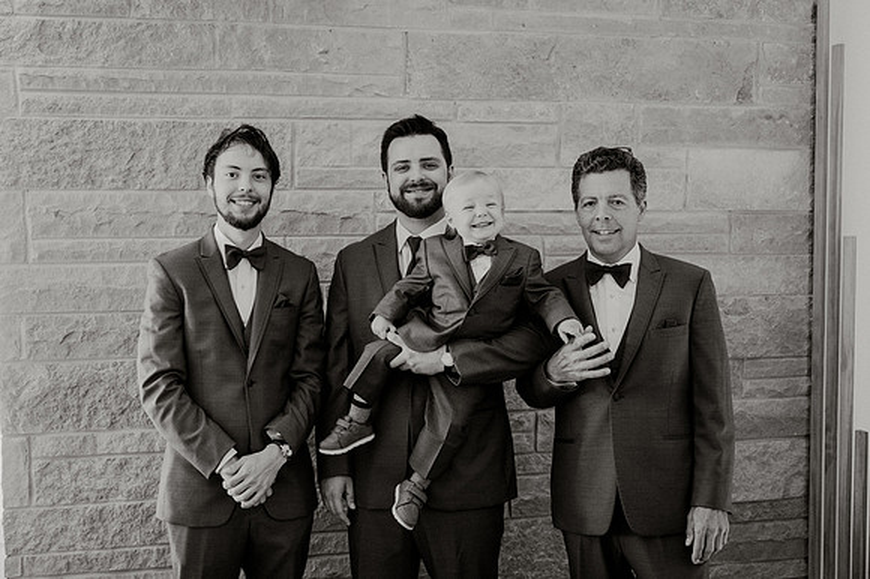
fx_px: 1051
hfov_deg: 45.0
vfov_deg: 30.8
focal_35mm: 44
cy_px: 286
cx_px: 418
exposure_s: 1/125
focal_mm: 40
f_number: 2.8
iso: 3200
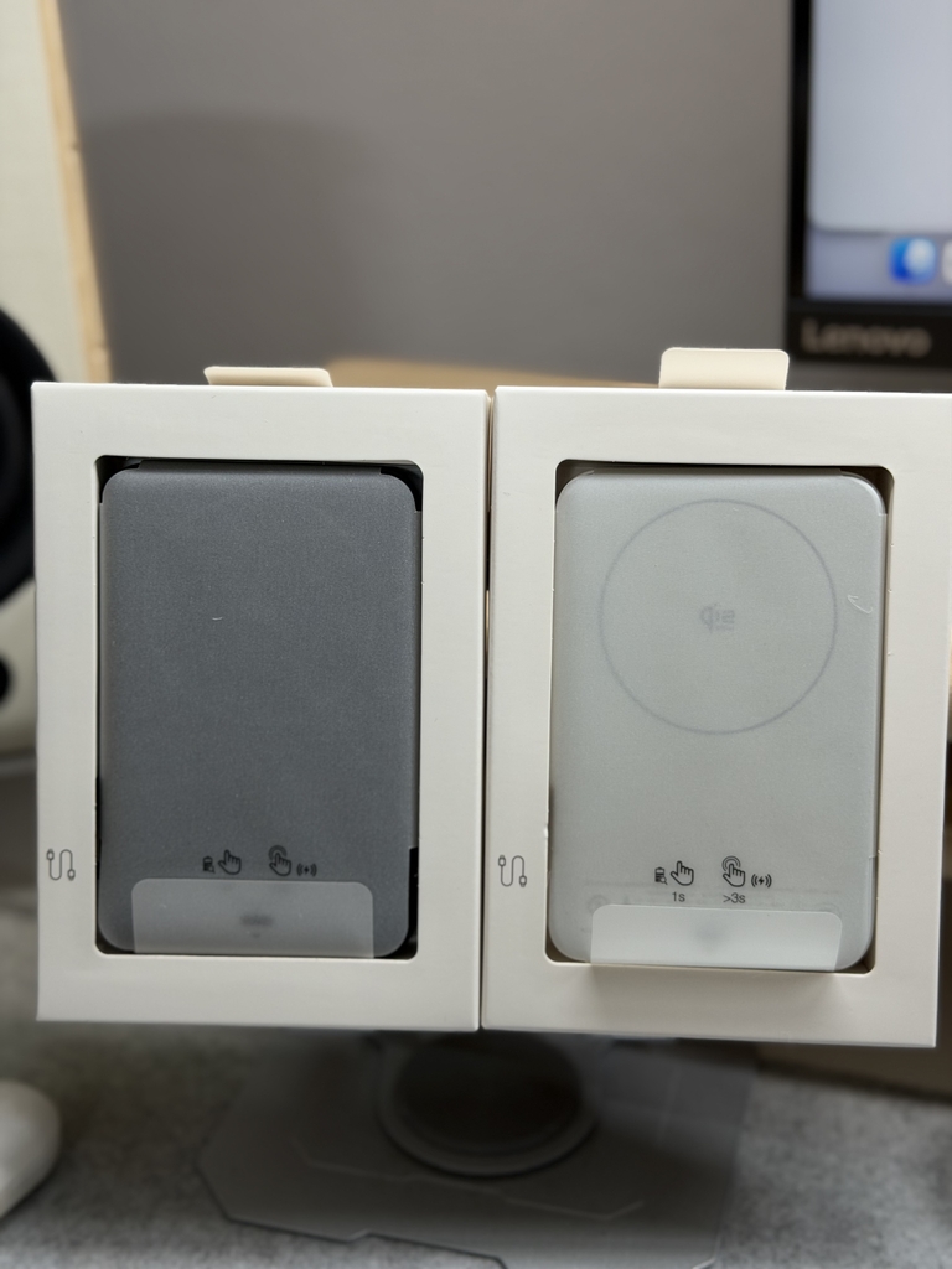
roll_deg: +1.1
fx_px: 1760
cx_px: 476
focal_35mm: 48
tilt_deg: -26.6
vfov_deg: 39.7
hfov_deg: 30.3
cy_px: 634
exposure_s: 1/173
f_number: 1.78
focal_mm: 6.76
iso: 50
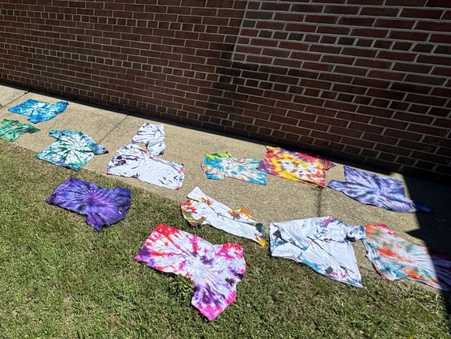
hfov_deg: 59.6
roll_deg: +3.1
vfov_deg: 54.9
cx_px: 50
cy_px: 162
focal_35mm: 25
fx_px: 326
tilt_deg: -31.8
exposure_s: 1/4132
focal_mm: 2.22
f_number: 2.2
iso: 40
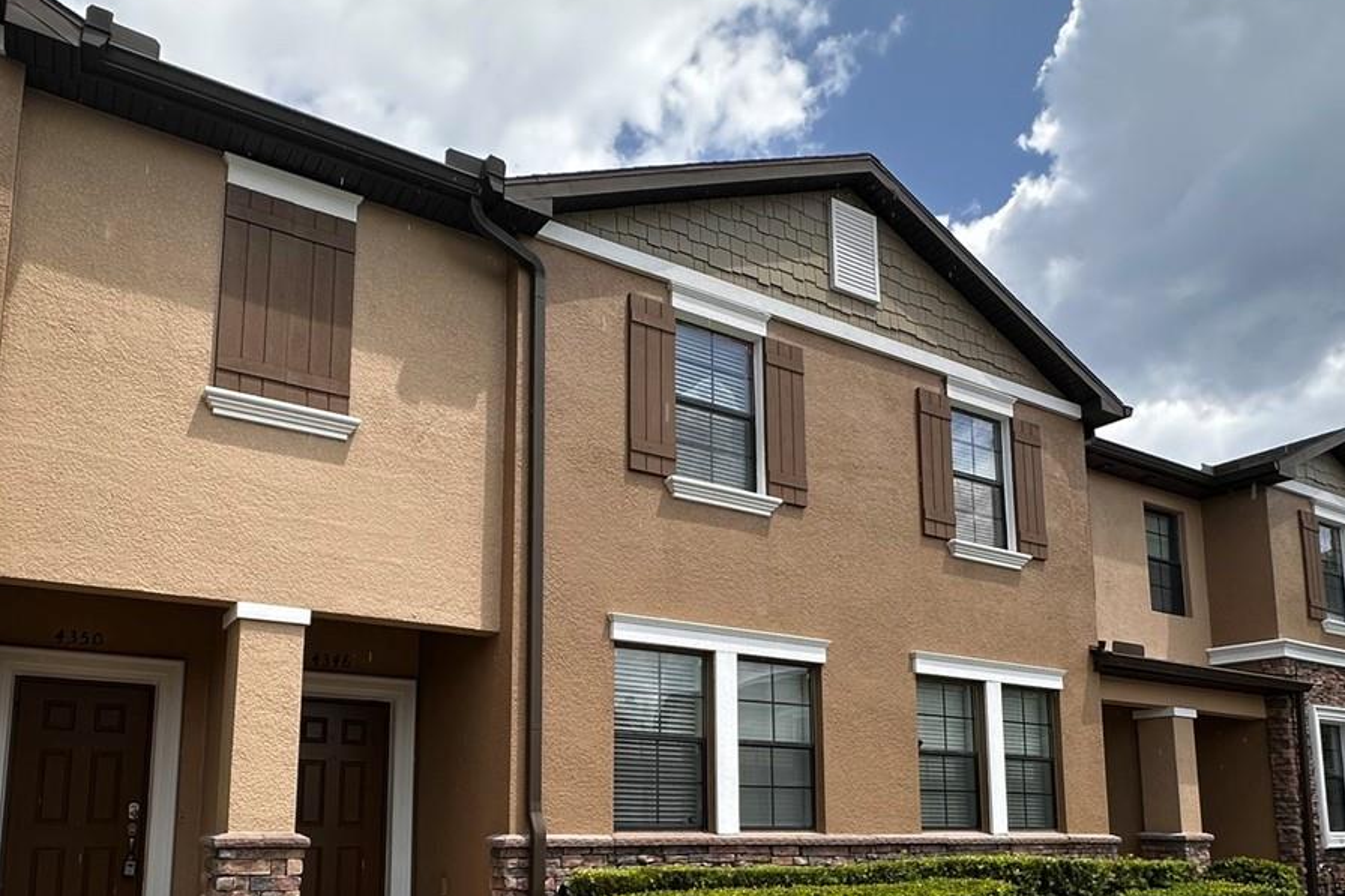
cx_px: 540
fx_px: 971
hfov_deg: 68.7
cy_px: 686
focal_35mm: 26
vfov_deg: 47.4
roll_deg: -0.4
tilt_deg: +6.9
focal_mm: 2.22
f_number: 2.2
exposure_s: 1/824
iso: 40
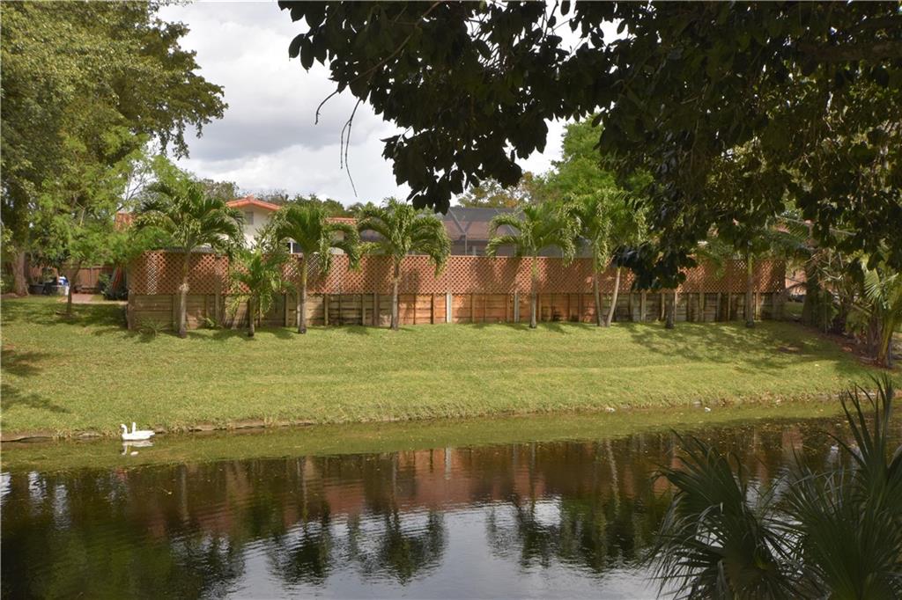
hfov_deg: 53.1
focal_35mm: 36
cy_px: 300
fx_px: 902
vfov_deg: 36.8
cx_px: 451
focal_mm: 24
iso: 160
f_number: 10
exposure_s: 1/250
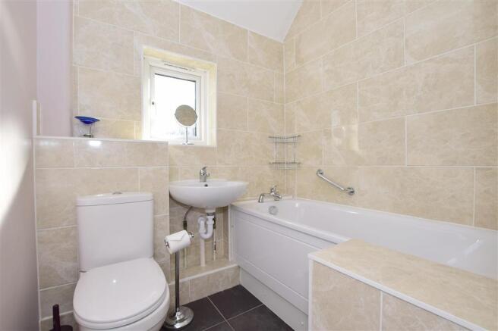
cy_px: 166
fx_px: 207
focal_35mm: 15
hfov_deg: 100.4
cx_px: 249
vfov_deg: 77.3
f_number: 8
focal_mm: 10
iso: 400
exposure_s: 1/100
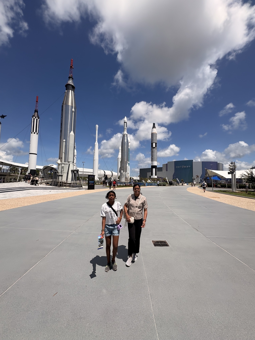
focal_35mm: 14
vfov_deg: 102.1
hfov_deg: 85.7
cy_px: 170
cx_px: 128
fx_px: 138
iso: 50
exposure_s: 1/3390
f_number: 2.2
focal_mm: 2.22
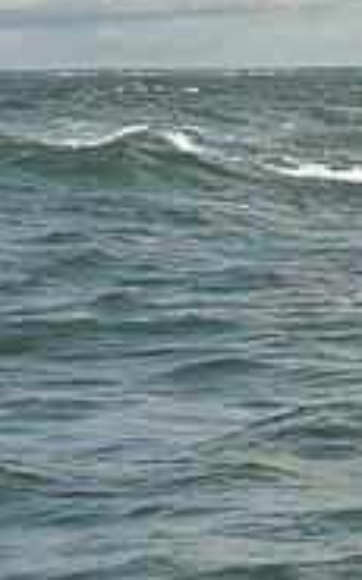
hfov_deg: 5.1
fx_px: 3946
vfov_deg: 8.4
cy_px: 39
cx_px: 859
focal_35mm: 250
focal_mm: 78
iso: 320
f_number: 11
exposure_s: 1/800
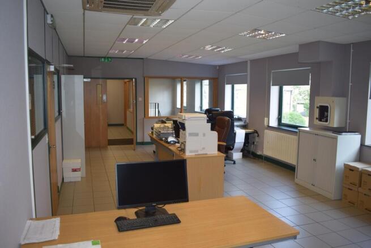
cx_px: 186
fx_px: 309
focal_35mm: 30
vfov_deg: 43.6
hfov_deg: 61.9
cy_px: 124
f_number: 3.8
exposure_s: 1/100
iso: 400
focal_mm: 20
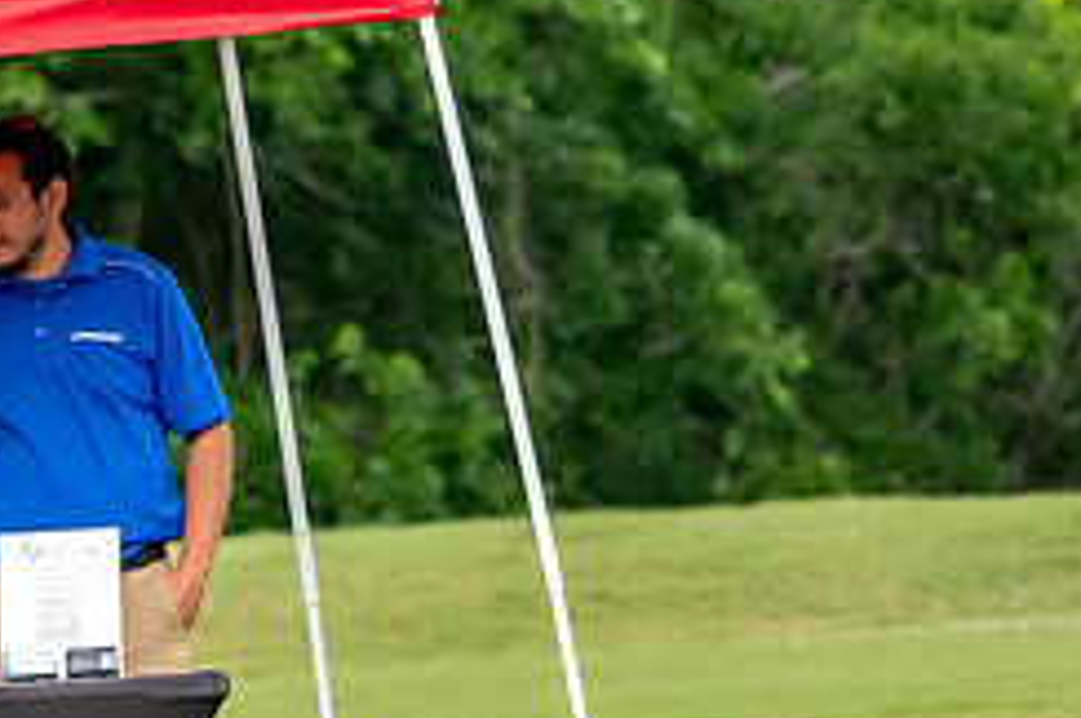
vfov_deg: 1.2
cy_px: 685
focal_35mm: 1179
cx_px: -97
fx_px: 35355
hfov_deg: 1.8
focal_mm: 330
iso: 1250
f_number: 5.6
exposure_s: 1/2000
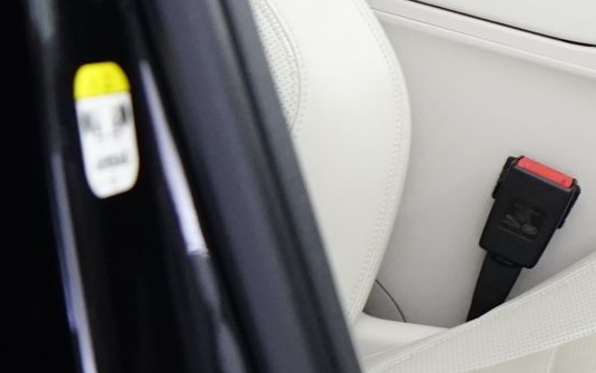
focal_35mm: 114
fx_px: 1852
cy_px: -65
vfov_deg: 11.3
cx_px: 1055
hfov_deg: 15.7
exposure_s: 1/10
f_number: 4
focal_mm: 24
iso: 1600
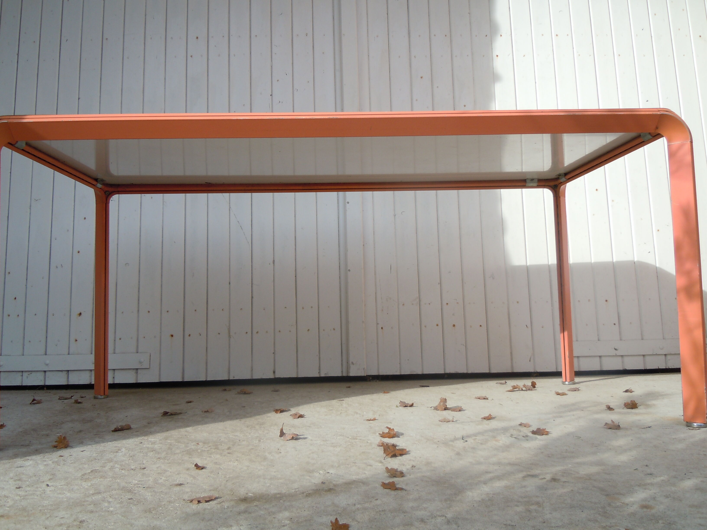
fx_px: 613
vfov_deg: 46.8
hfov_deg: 60.0
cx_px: 354
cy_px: 265
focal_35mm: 30
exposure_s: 1/400
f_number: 3.5
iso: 100
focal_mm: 5.4
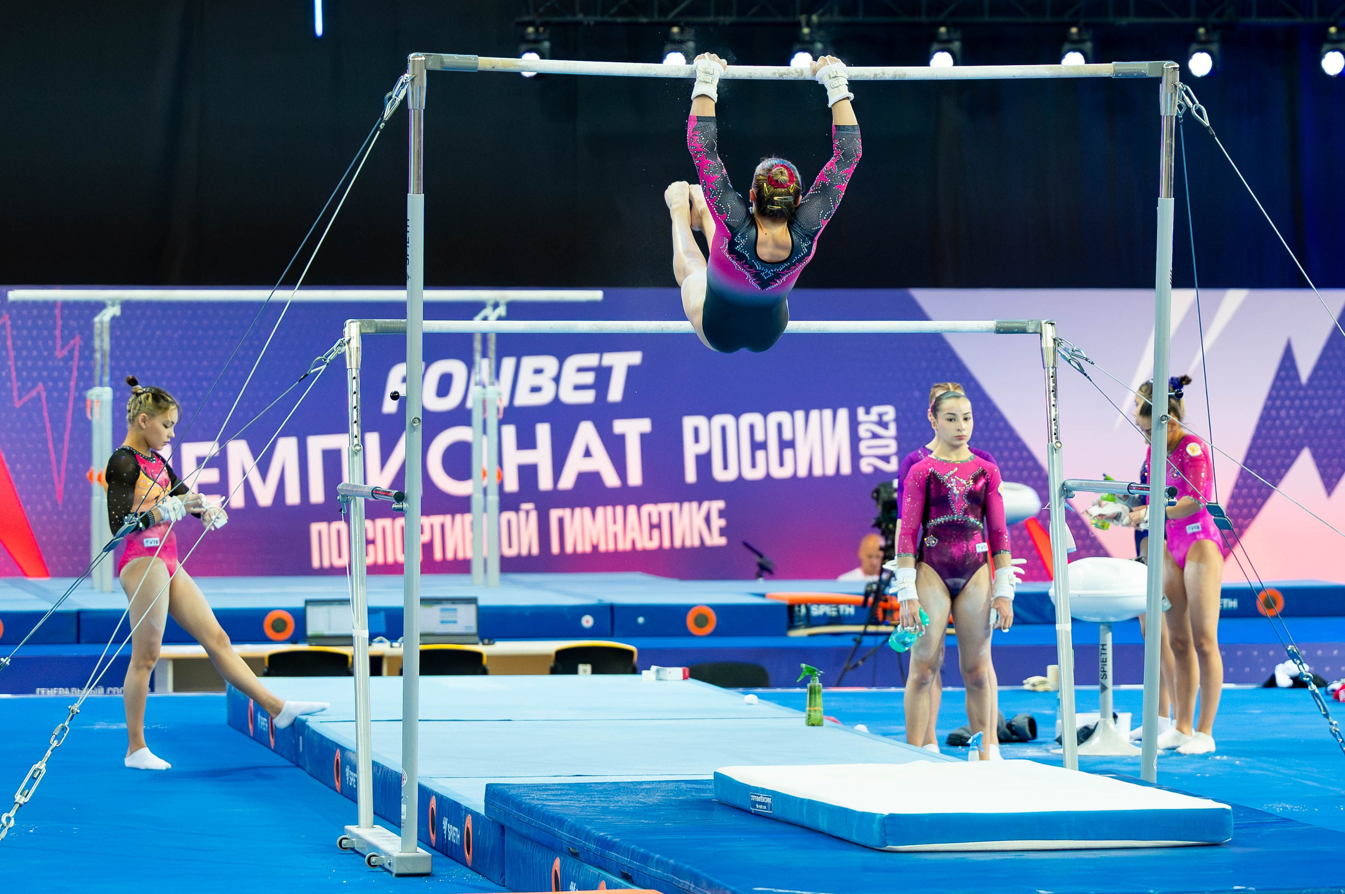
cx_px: 909
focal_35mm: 157
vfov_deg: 8.8
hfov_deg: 13.1
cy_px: 385
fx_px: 5846
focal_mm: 93
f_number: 2.8
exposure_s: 1/1250
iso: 4000
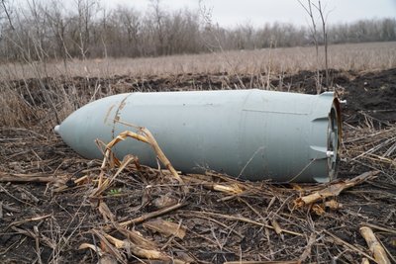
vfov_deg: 41.7
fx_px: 347
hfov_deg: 59.5
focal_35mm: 32
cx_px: 198
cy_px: 132
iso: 250
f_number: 4
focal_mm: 21
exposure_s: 1/160
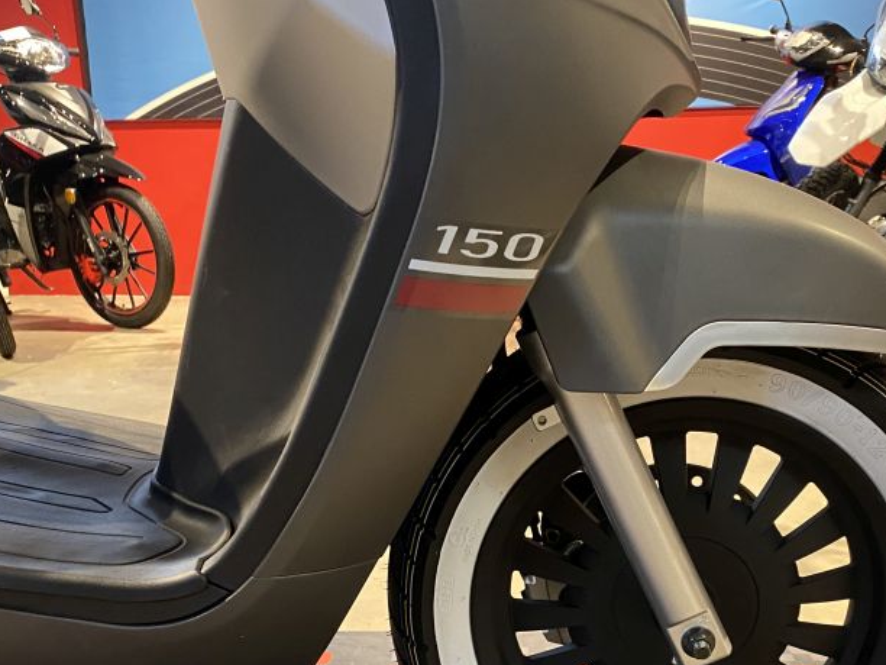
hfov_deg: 42.0
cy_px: 550
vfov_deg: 31.2
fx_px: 1152
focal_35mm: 45
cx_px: 505
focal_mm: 4.25
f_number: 1.8
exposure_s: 1/50
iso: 320
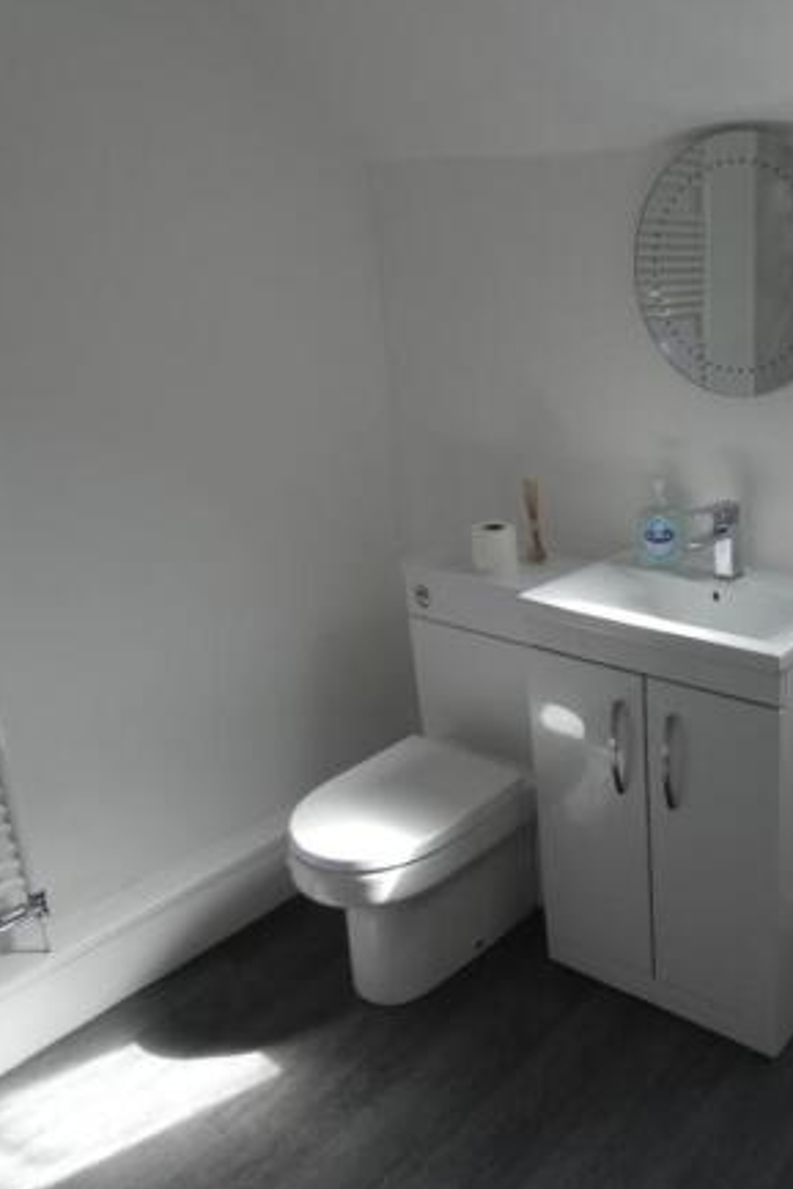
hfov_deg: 41.8
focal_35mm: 28
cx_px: 745
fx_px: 924
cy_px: 592
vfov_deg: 65.5
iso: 80
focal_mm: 3.6
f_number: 2.8
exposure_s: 1/125
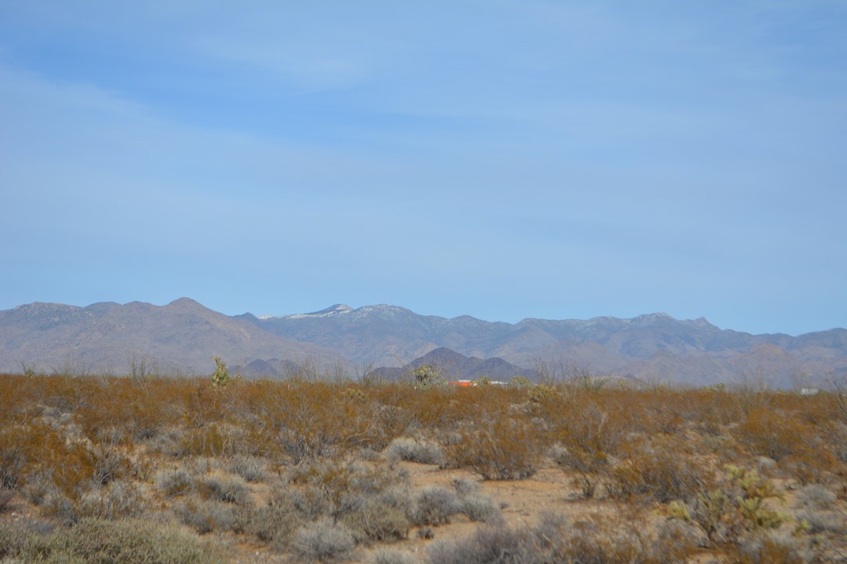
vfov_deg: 16.3
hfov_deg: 24.3
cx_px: 426
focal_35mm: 84
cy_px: 283
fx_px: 1964
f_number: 7.1
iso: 400
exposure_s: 1/2000
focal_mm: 55
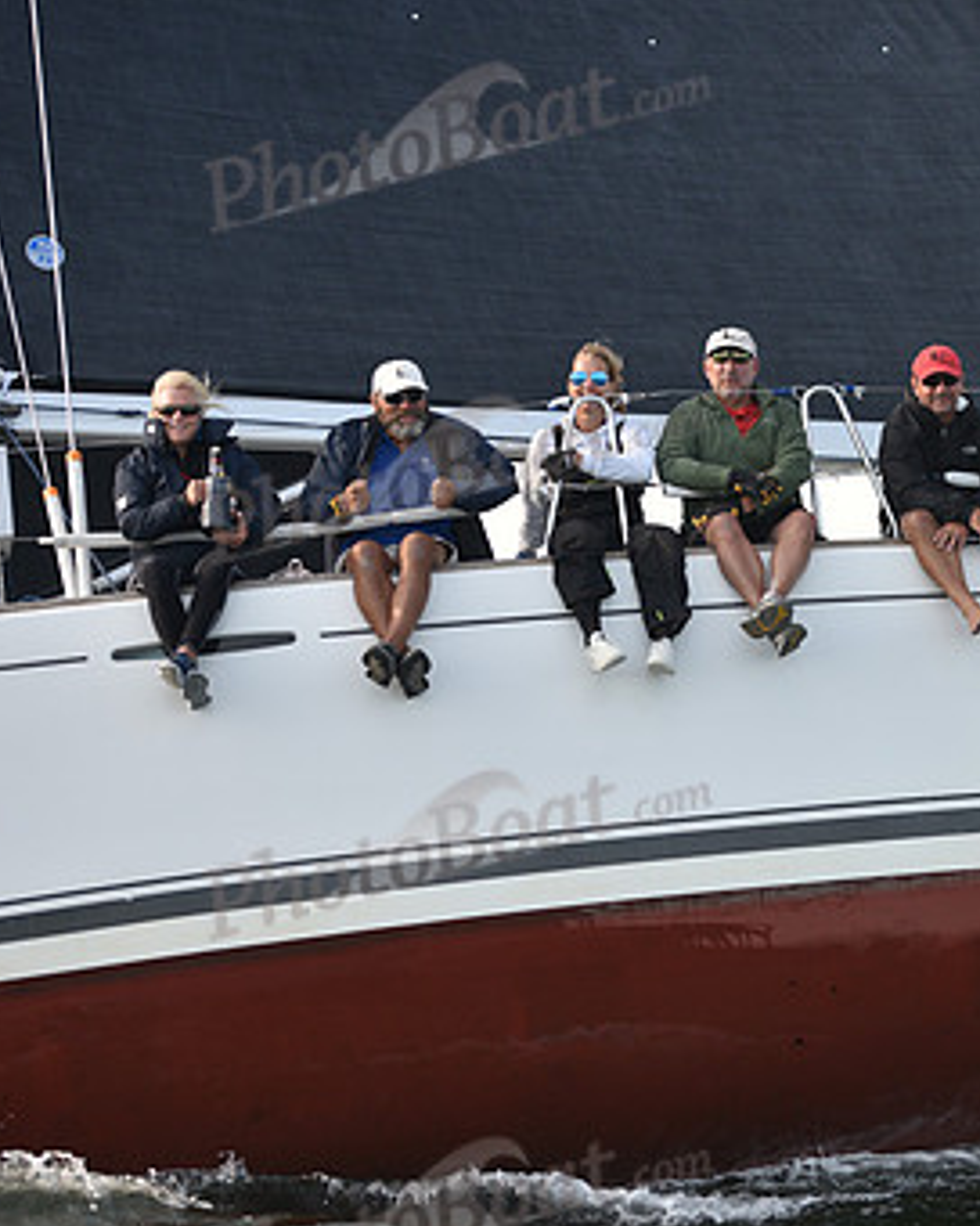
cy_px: 608
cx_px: 901
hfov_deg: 12.2
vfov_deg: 15.4
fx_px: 4532
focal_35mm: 125
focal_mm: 78
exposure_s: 1/500
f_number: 3.2
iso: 250
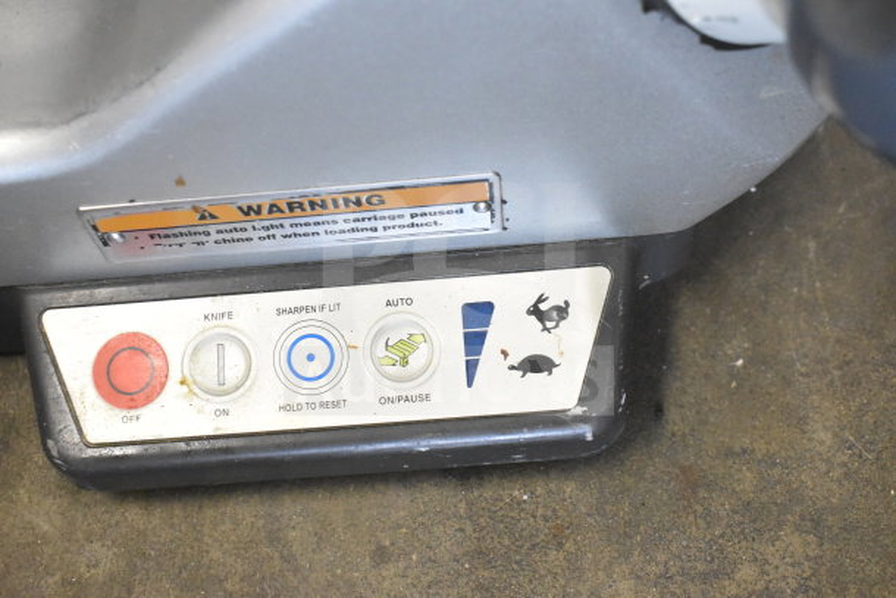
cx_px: 448
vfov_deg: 29.0
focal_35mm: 46
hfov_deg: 42.3
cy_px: 299
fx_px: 1158
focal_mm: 31
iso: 6400
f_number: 5.6
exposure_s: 1/125
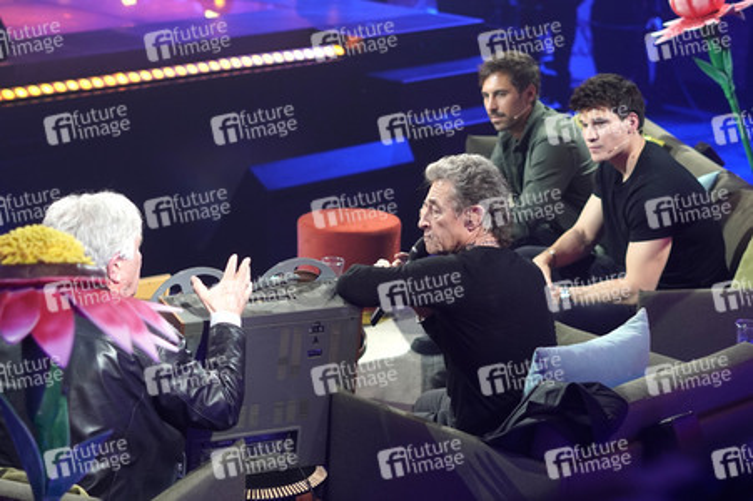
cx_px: 376
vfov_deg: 18.2
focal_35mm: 75
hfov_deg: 27.0
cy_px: 250
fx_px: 1568
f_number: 2.2
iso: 1000
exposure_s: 1/160
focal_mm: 50
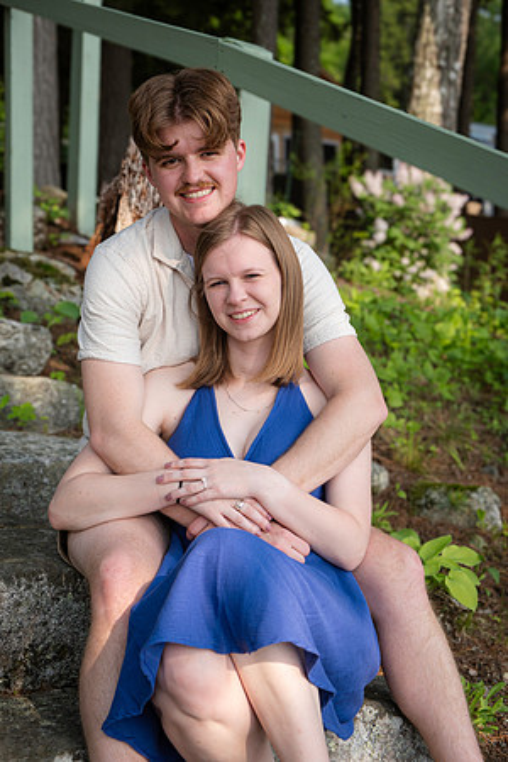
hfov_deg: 25.1
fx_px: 1143
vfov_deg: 36.9
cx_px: 254
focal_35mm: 54
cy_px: 381
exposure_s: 1/340
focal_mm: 35.8
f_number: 5.6
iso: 320
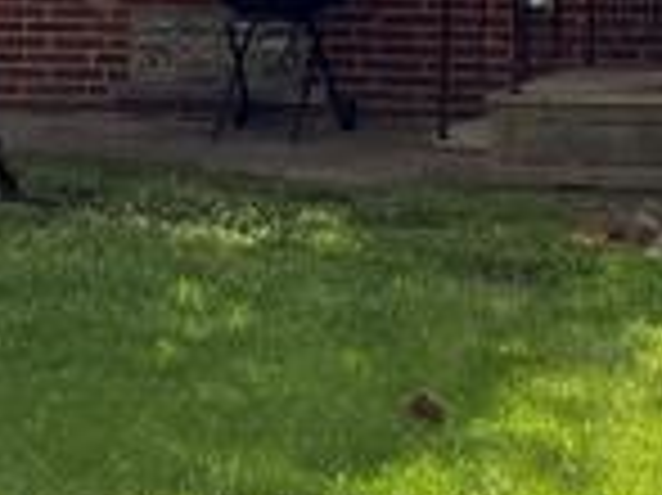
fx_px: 3191
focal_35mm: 167
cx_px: 1112
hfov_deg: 11.2
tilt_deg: +1.3
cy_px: -302
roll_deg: -1.0
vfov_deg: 8.6
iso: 100
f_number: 1.78
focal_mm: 6.76
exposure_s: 1/7353
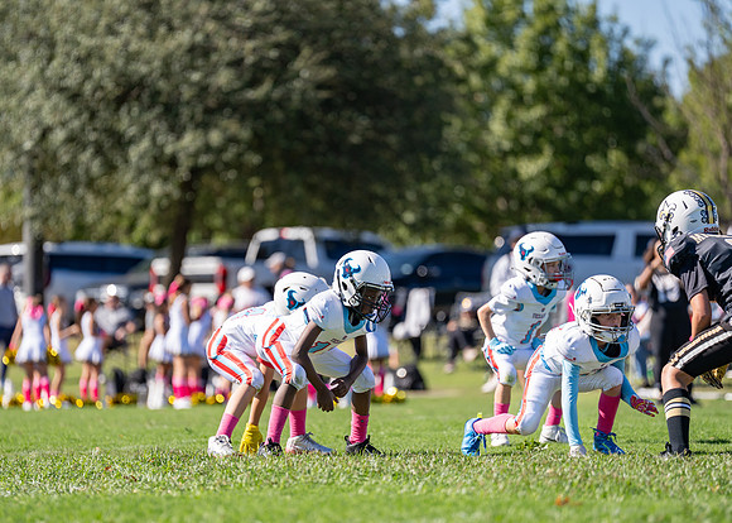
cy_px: 283
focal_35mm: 232
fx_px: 4824
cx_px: 325
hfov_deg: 8.7
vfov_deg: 6.2
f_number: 2.8
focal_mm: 200
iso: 160
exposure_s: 1/2000
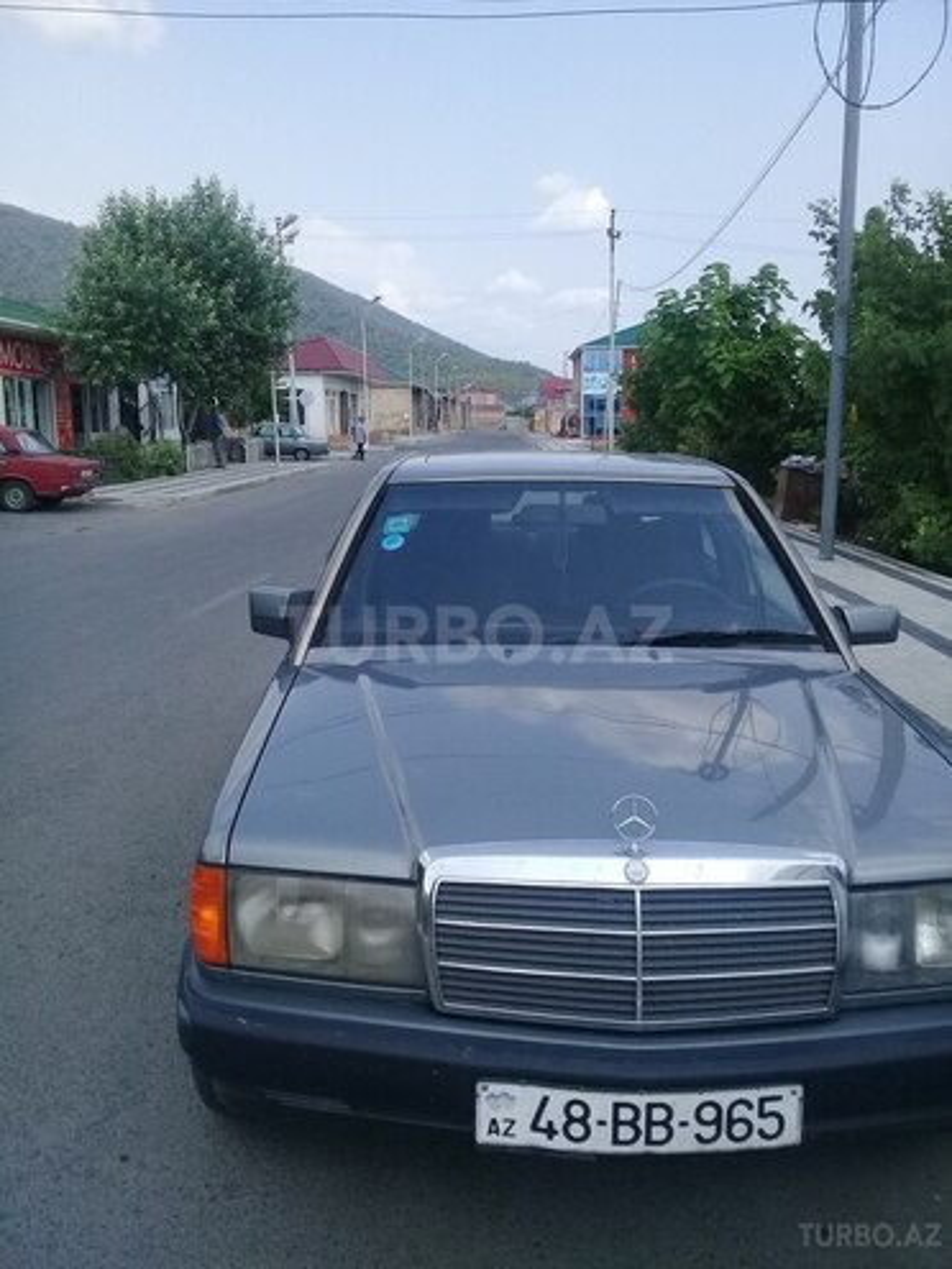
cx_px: 476
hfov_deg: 45.4
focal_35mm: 31
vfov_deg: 58.4
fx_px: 1137
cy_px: 634
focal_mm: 3.3
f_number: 2.2
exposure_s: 1/928
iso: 50
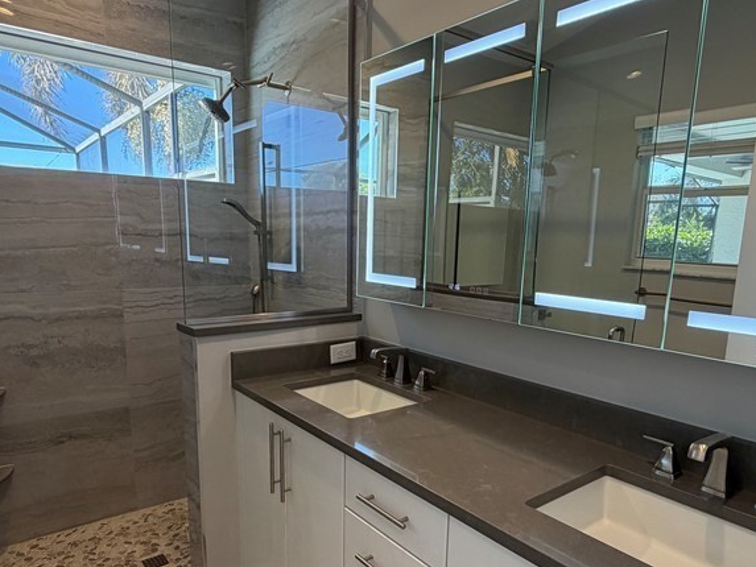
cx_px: 394
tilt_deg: -10.9
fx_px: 546
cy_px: 335
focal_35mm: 25
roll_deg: -0.8
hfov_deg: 69.3
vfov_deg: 54.6
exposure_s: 1/120
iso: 160
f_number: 2.2
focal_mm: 2.22
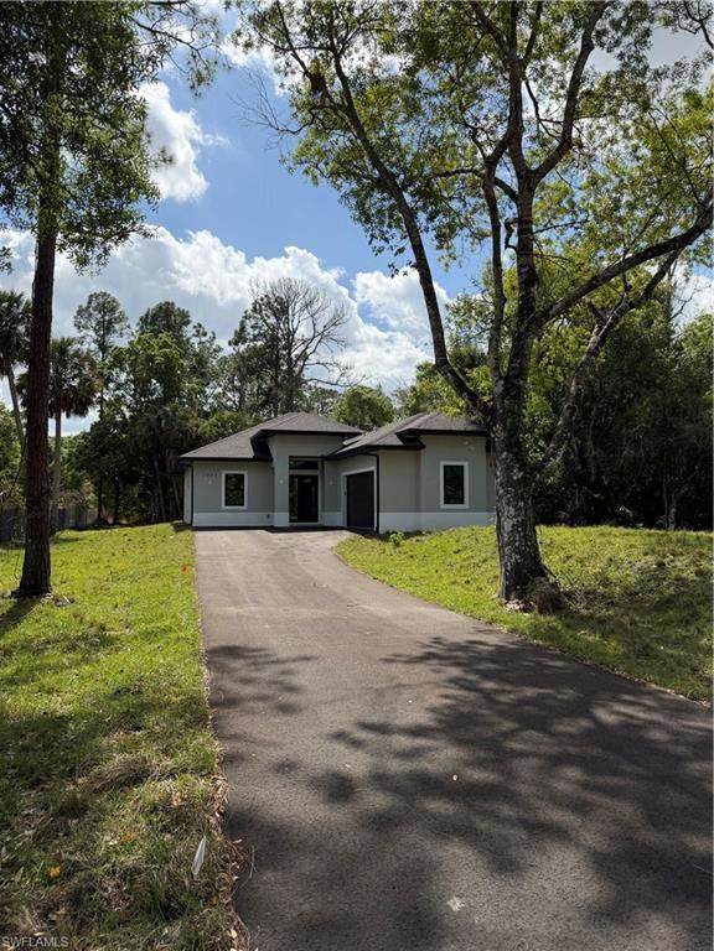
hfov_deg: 56.8
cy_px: 476
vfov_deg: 71.6
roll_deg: +0.4
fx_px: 660
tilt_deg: +2.6
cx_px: 357
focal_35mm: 24
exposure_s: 1/9091
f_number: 1.78
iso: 125
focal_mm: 6.76
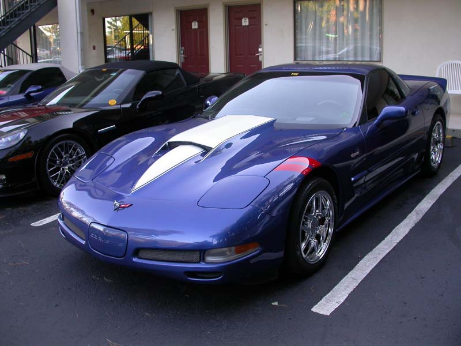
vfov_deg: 37.7
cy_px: 173
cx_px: 230
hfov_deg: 49.0
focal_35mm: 38
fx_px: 506
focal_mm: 7.85
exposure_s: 1/64.5
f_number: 3
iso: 100
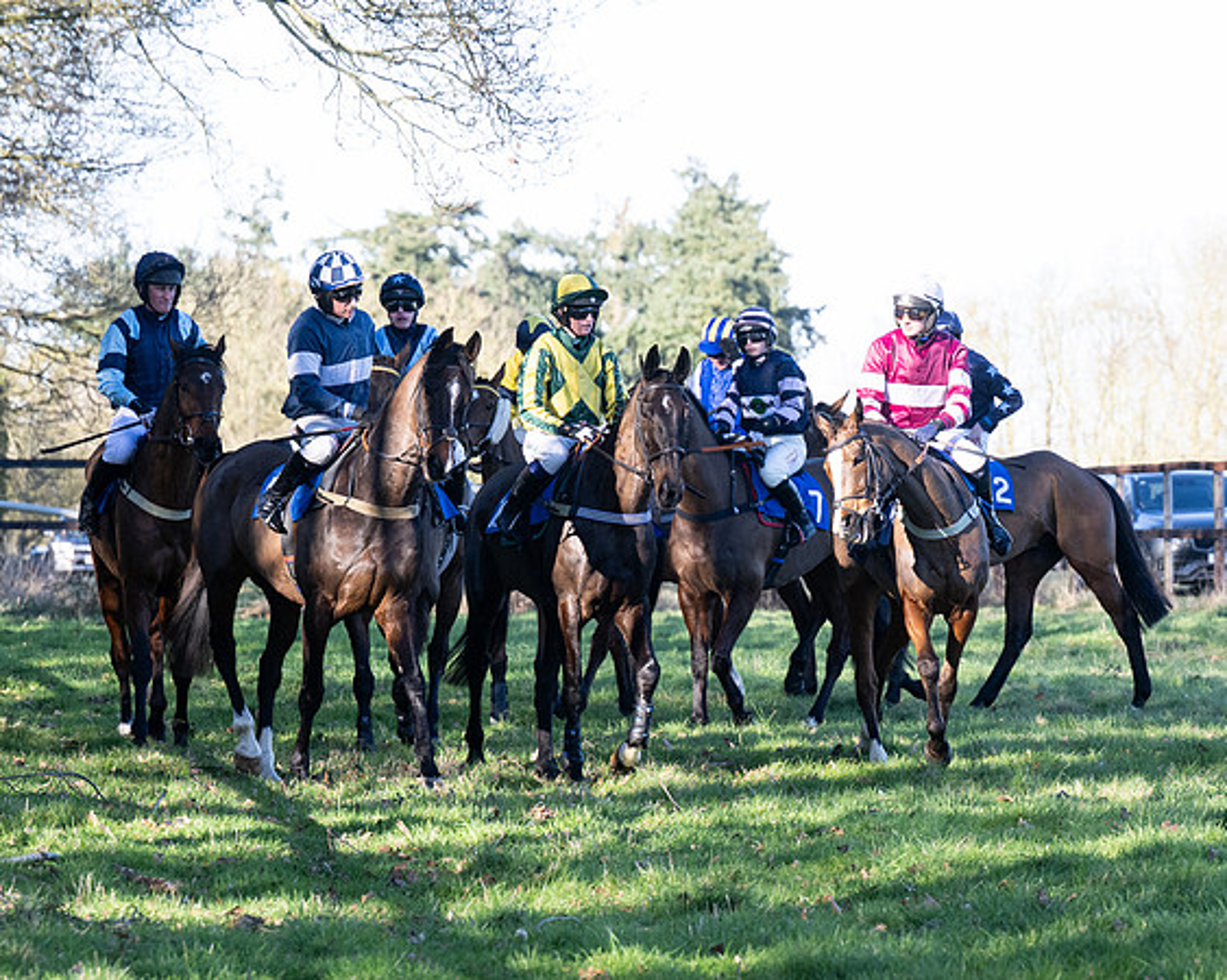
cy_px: 489
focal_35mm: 277
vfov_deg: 5.6
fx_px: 10068
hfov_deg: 7.0
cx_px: 745
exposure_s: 1/640
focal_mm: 130
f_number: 5
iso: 400
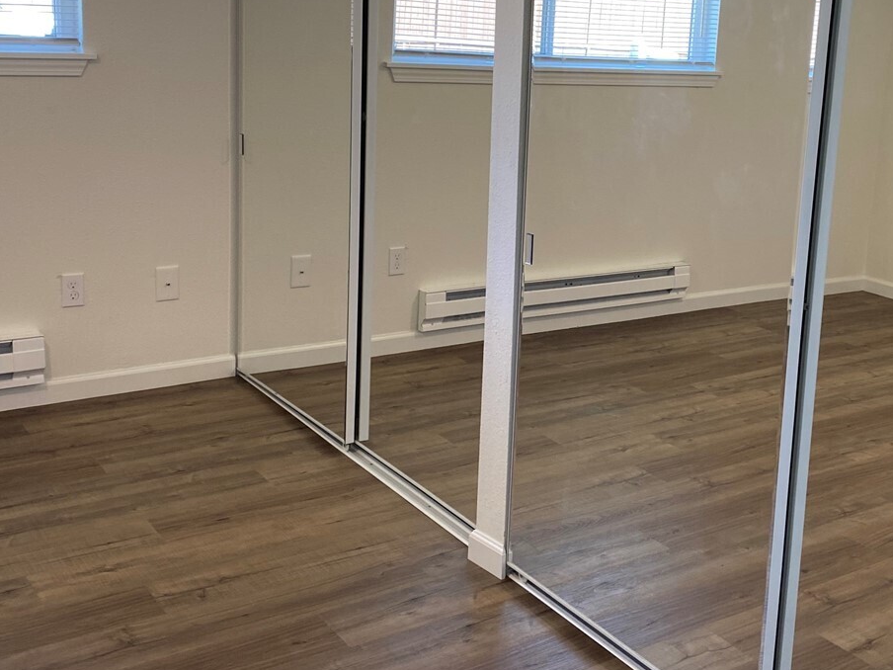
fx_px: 1187
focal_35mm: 46
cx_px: 630
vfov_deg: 31.3
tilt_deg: -11.5
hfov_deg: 40.5
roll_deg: -3.8
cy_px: 232
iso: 80
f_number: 1.8
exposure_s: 1/60
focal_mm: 4.25
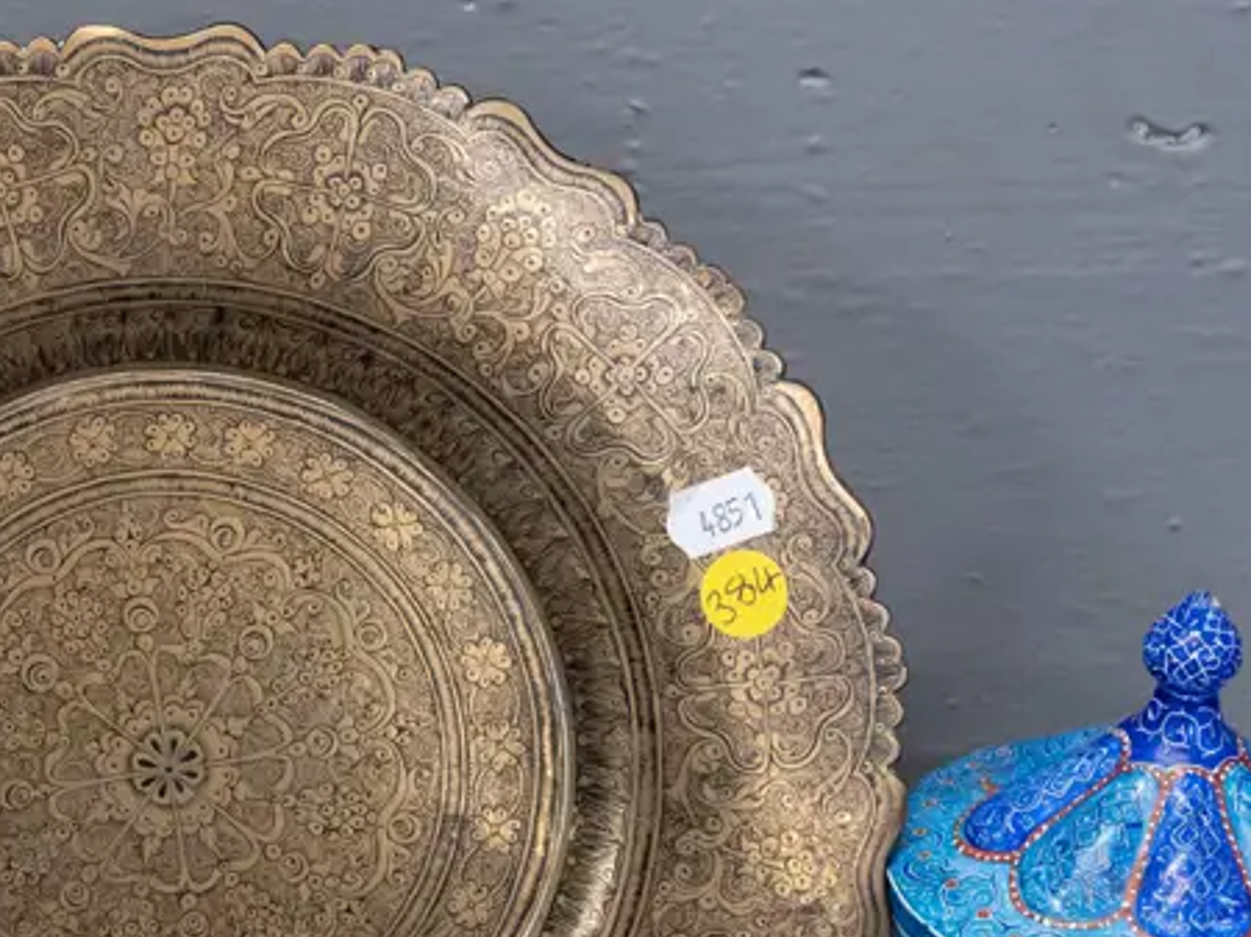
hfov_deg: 15.9
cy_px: 790
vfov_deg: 12.0
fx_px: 4443
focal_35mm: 123
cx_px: 175
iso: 3200
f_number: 5
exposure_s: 1/160
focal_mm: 27
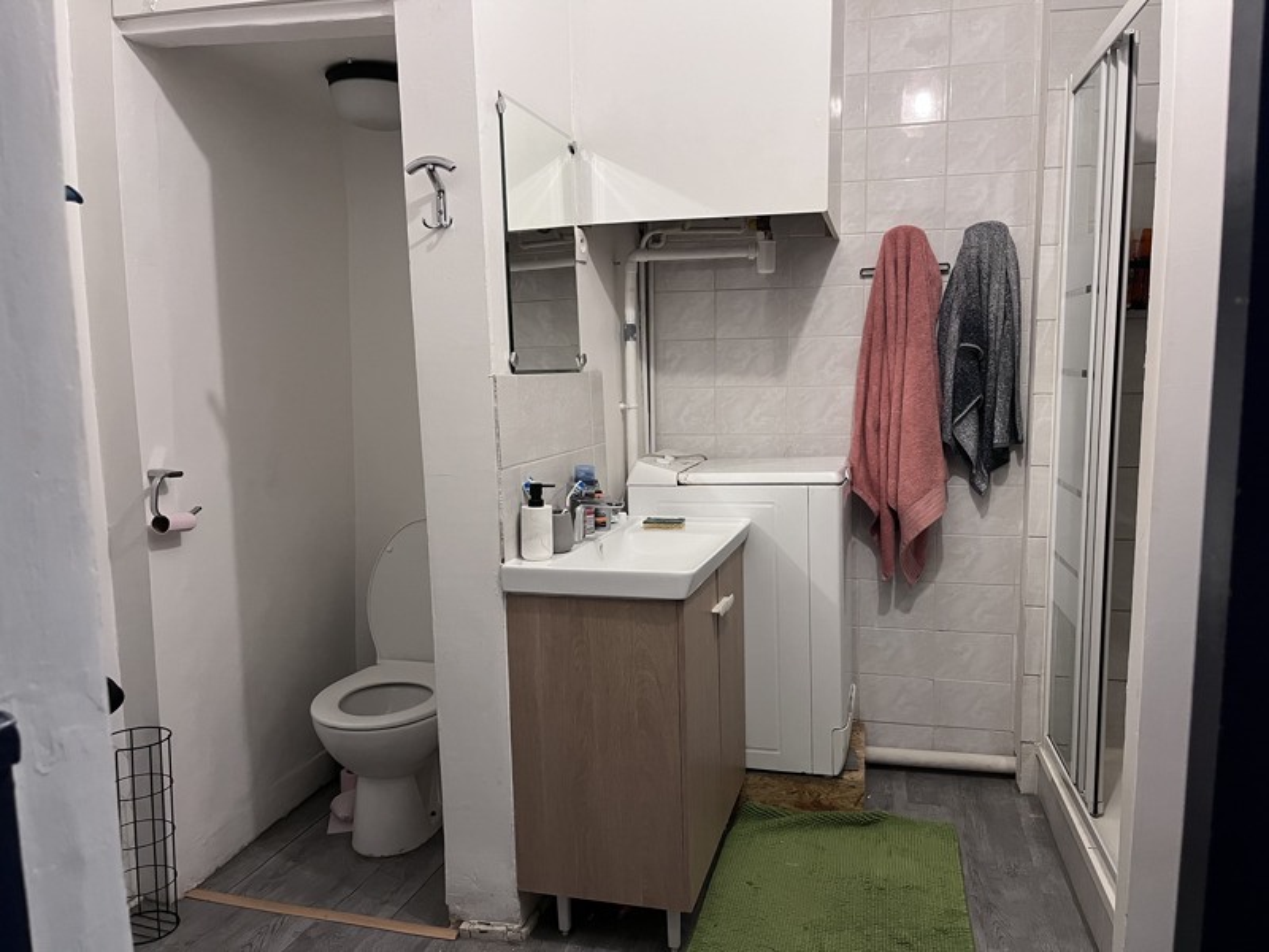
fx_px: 953
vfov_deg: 53.1
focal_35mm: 26
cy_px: 476
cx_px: 634
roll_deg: +0.8
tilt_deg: -7.2
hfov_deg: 67.3
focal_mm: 5.1
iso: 400
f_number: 1.6
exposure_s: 1/50
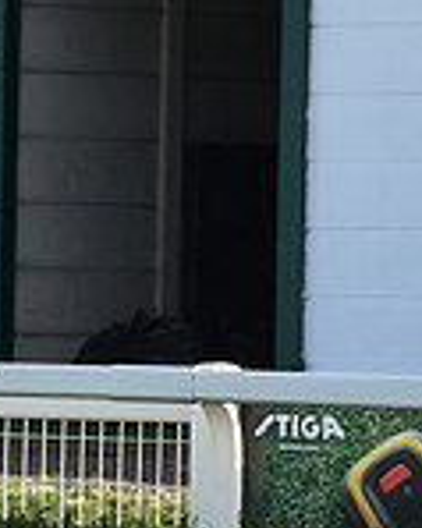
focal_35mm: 731
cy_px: 338
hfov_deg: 2.1
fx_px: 11424
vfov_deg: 2.6
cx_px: -557
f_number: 6.3
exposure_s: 1/800
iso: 400
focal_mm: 200
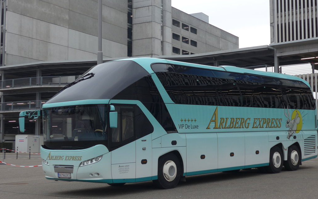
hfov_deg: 33.5
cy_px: 99
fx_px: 529
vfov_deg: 21.3
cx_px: 165
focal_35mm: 61
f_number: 3.2
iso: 80
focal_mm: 10.1
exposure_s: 1/200
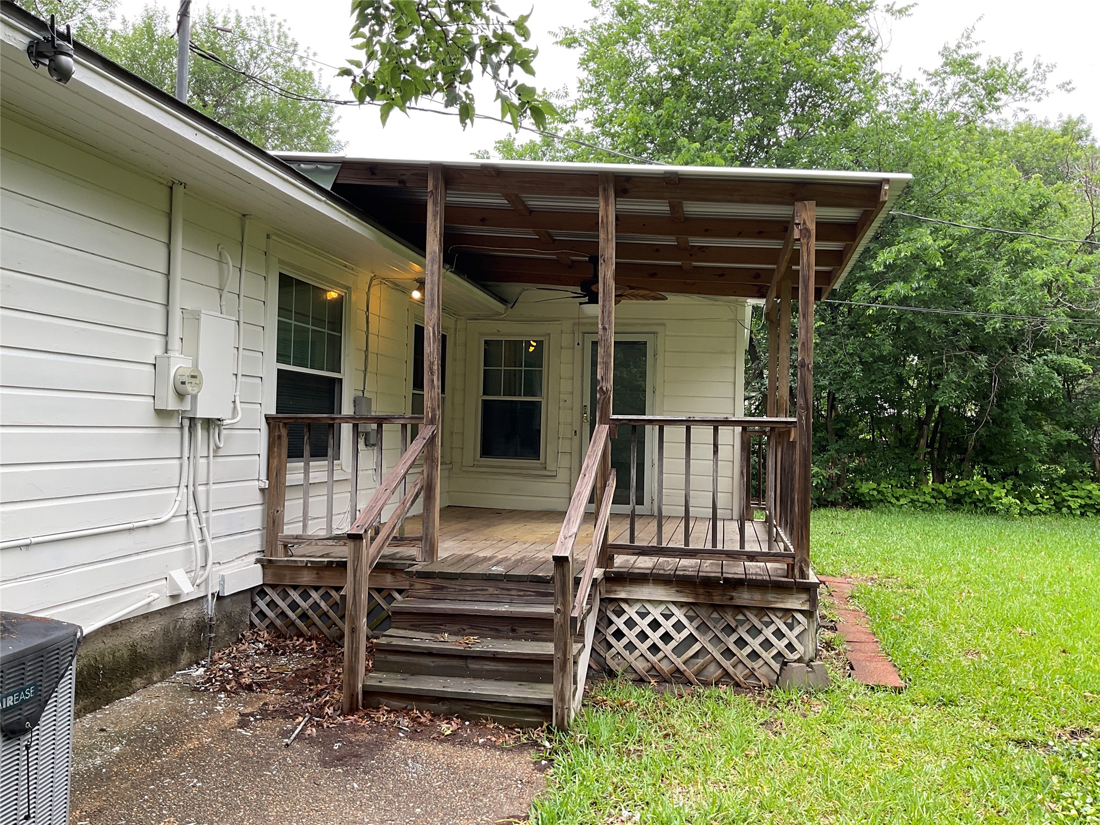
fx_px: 922
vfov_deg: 48.2
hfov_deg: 61.7
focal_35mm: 29
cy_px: 412
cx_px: 550
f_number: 1.8
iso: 16
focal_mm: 3
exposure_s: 1/122
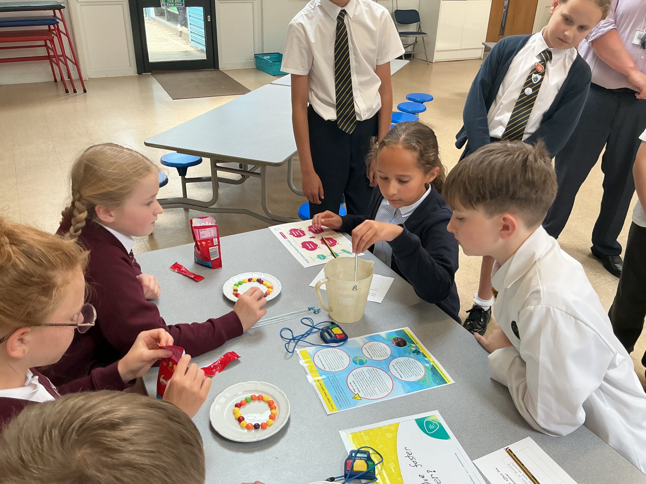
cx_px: 323
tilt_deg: -27.7
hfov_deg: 61.7
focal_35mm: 29
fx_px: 541
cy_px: 242
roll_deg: -1.3
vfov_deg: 48.2
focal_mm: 3
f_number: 1.8
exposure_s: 1/100
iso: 50
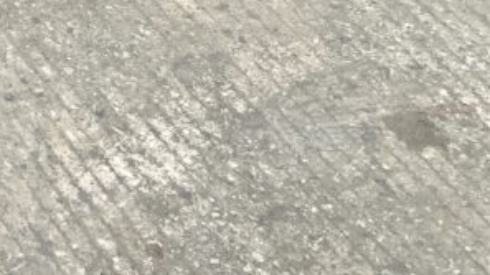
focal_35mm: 109
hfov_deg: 17.1
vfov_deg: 10.5
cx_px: -310
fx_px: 1416
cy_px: -206
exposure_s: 1/386
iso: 16
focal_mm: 3
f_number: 1.8
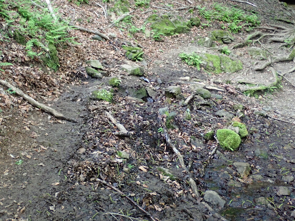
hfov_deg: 38.2
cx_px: 148
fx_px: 426
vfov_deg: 29.1
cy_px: 110
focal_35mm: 50
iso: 800
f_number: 3.2
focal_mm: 9.01
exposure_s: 1/25
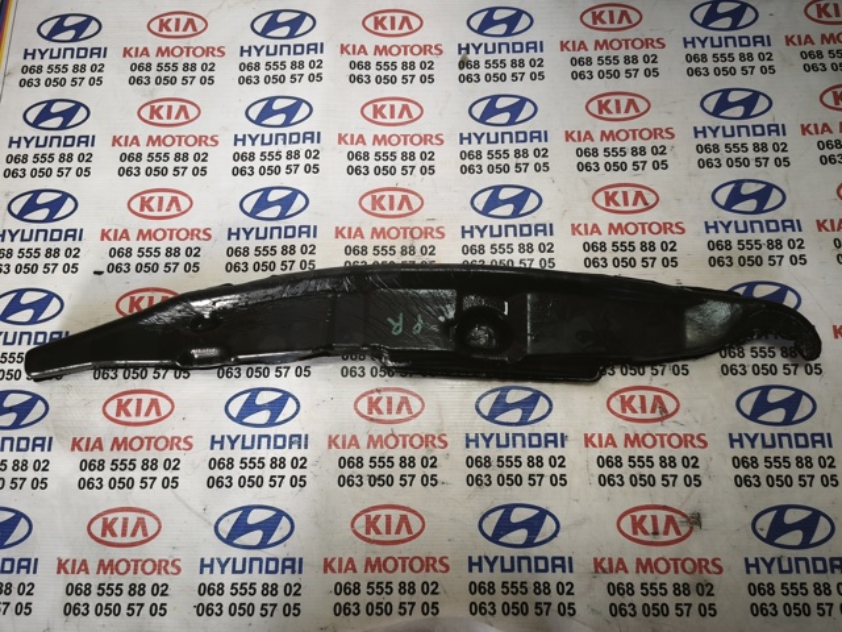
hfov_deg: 73.9
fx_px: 559
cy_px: 316
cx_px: 421
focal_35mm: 23
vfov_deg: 58.9
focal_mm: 5.35
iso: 200
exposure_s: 1/100
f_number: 1.7
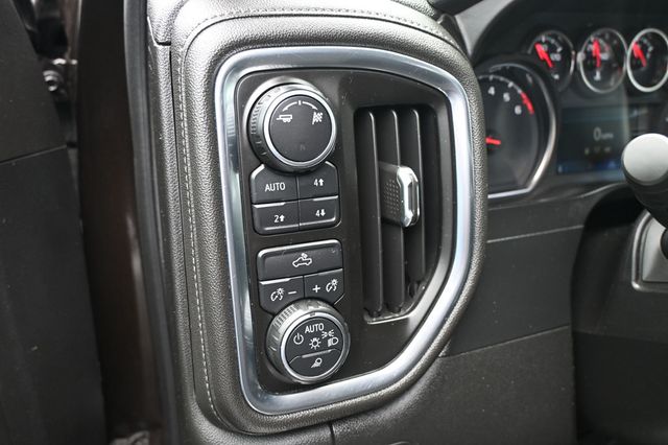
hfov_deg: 62.0
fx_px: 556
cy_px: 222
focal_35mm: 30
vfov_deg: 43.6
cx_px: 334
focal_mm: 20
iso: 720
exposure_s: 1/125
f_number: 3.8
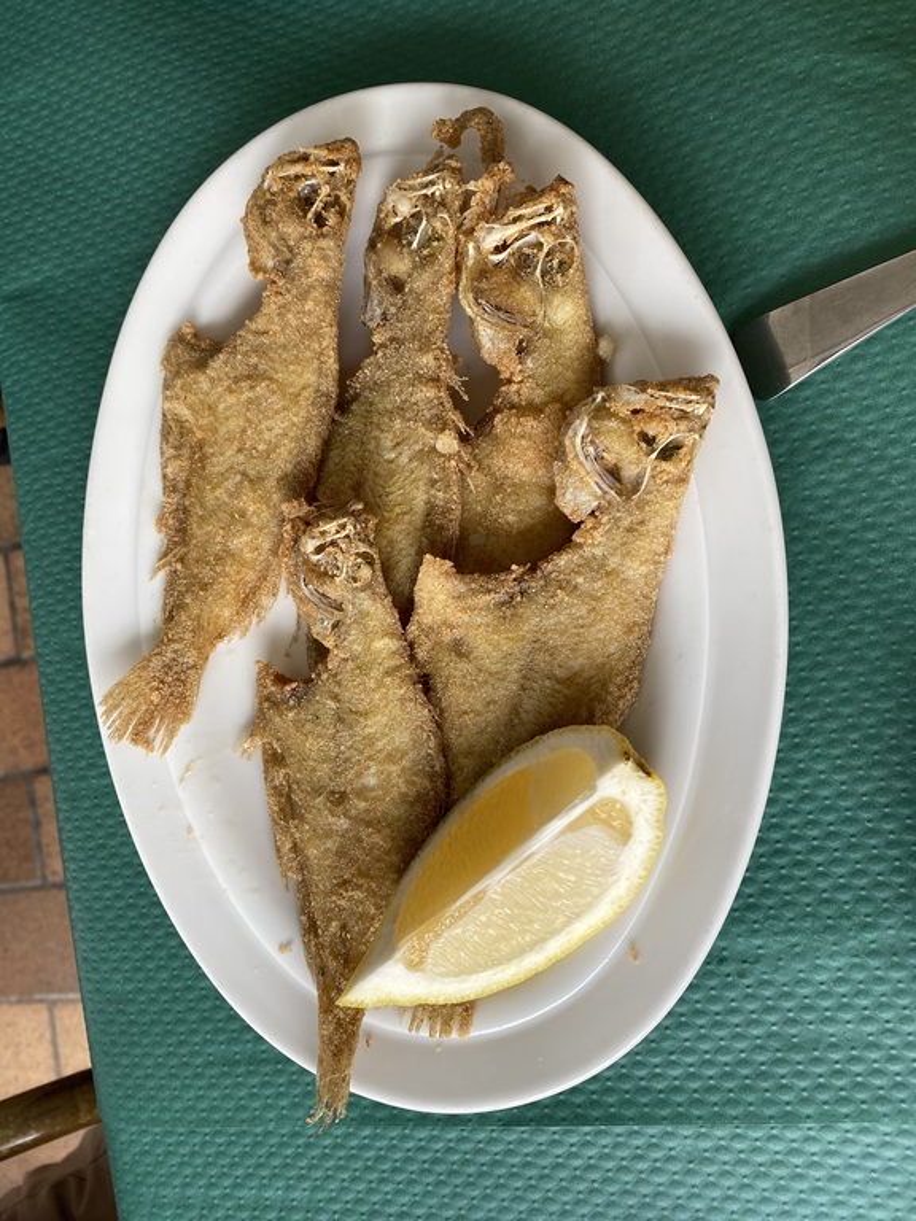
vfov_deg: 67.3
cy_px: 610
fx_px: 917
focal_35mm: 26
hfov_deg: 53.1
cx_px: 458
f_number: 1.8
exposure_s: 1/130
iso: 32
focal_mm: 4.25
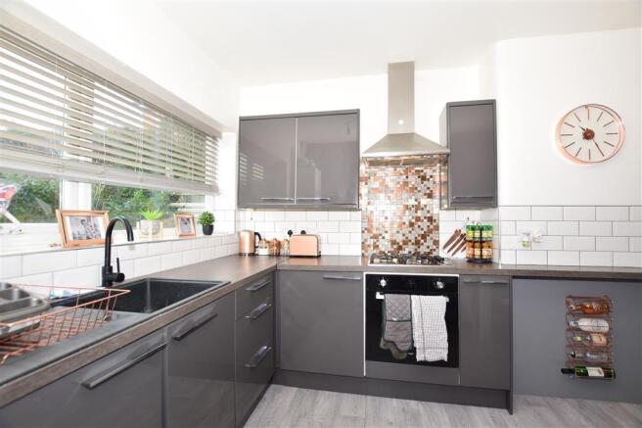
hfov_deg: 100.4
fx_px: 267
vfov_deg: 77.3
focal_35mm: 15
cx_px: 321
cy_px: 214
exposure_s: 1/125
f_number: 5.6
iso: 400
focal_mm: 10
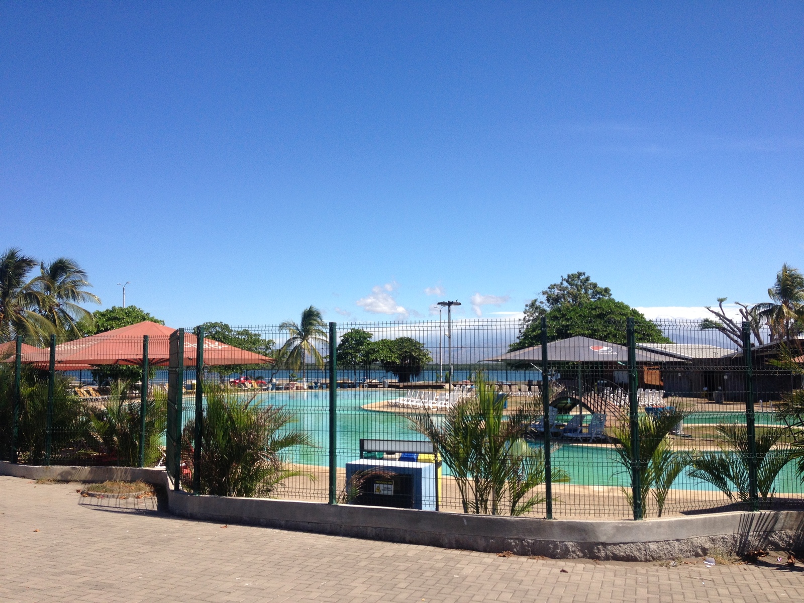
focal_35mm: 35
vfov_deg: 40.7
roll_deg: +0.5
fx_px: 813
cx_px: 402
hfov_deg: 52.6
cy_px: 302
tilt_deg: +1.4
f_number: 2.4
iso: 50
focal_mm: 4.28
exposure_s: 1/2045
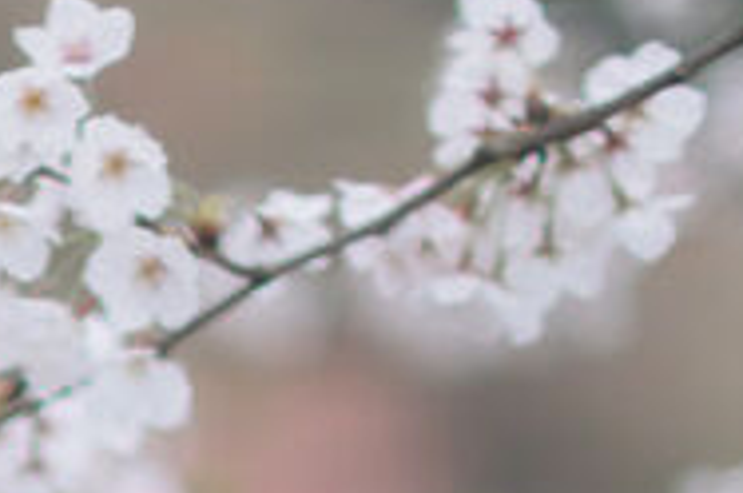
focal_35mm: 315
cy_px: 1531
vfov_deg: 4.2
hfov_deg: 6.3
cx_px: -914
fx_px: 6490
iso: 200
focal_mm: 50
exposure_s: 1/1250
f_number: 1.4
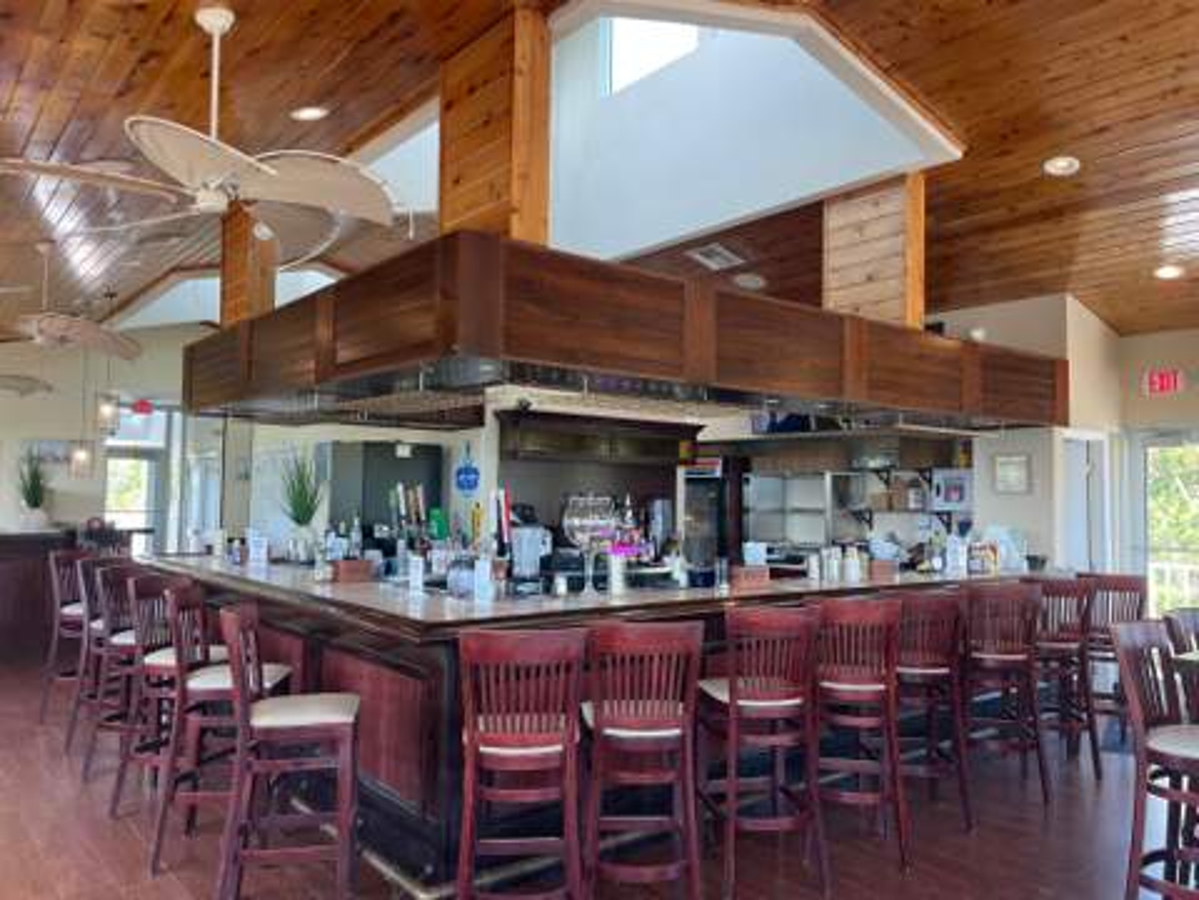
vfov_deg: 53.1
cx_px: 600
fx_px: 901
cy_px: 450
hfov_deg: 67.3
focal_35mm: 26
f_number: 1.6
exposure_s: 1/120
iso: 80
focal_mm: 4.2
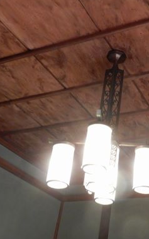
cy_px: 82
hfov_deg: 26.5
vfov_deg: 42.1
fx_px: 305
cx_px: 134
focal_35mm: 47
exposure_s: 1/15
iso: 400
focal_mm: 4.3
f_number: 3.4
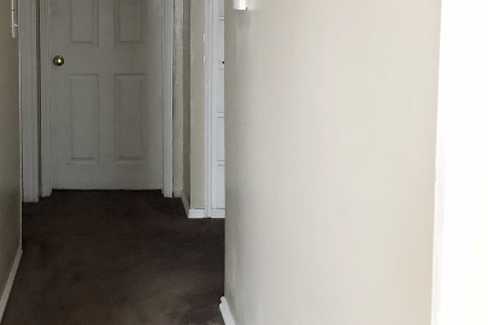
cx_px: 123
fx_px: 624
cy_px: 54
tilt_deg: -5.3
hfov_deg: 41.5
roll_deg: -2.3
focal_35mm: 46
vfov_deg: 28.5
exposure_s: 1/15
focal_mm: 3.99
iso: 80
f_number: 1.8
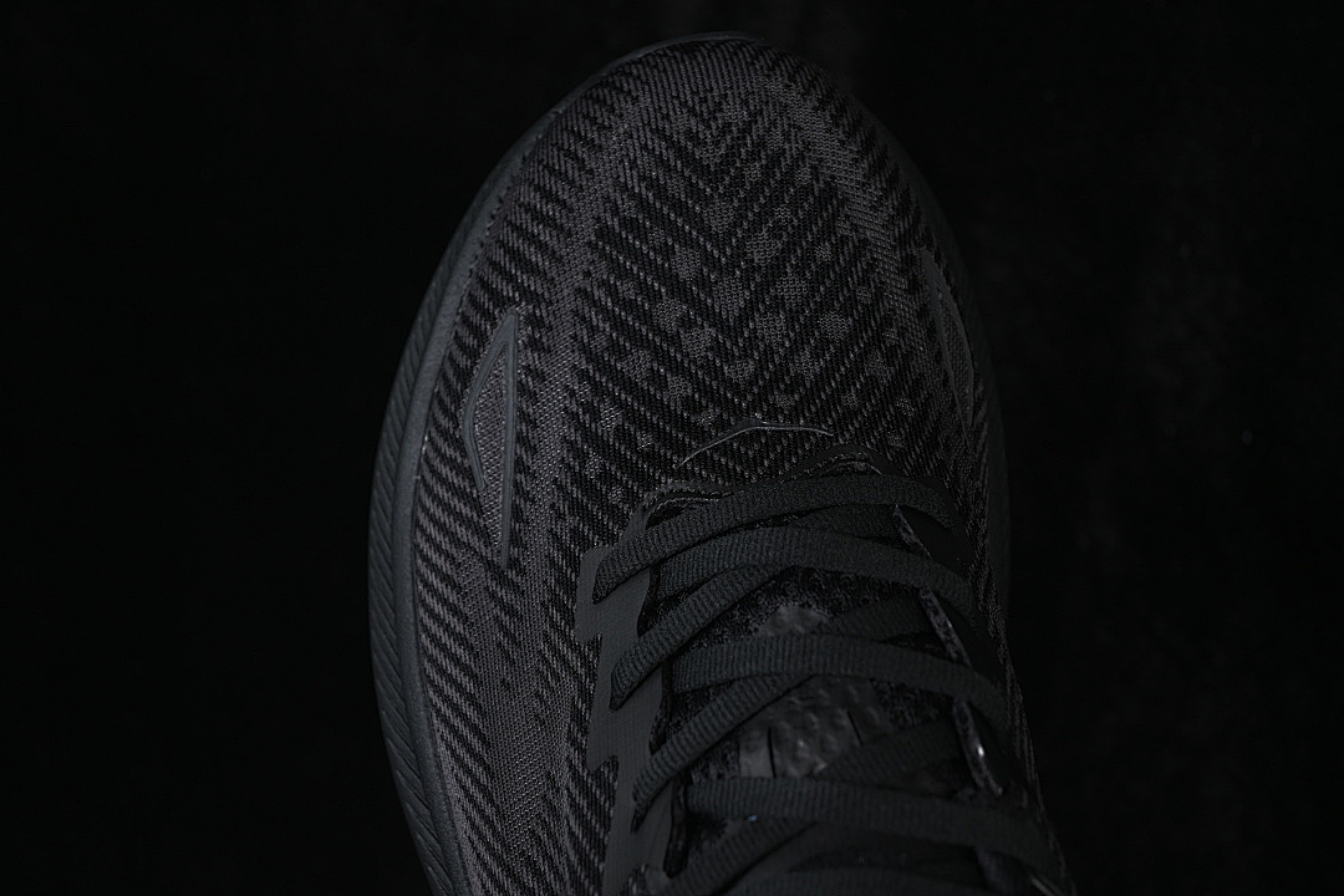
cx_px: 672
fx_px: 2800
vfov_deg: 18.2
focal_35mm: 75
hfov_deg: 27.0
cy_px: 448
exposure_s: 1/50
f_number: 6.3
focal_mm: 50
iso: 160
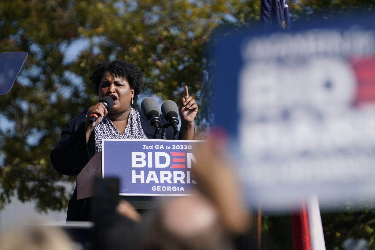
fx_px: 5708
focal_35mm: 548
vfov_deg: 2.5
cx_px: 188
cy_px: 125
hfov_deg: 3.8
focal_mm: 548
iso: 250
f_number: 11
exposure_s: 1/640
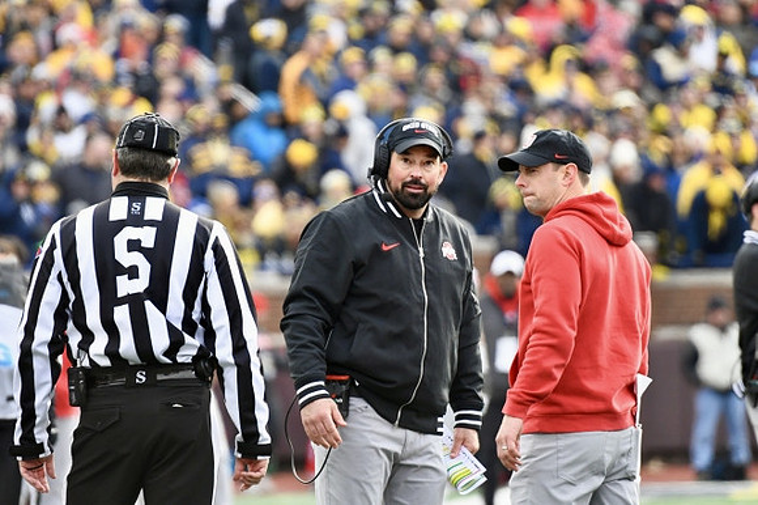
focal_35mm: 600
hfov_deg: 3.4
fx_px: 12626
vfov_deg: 2.3
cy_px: 252
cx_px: 379
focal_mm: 400
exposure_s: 1/1000
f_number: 5.6
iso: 1600
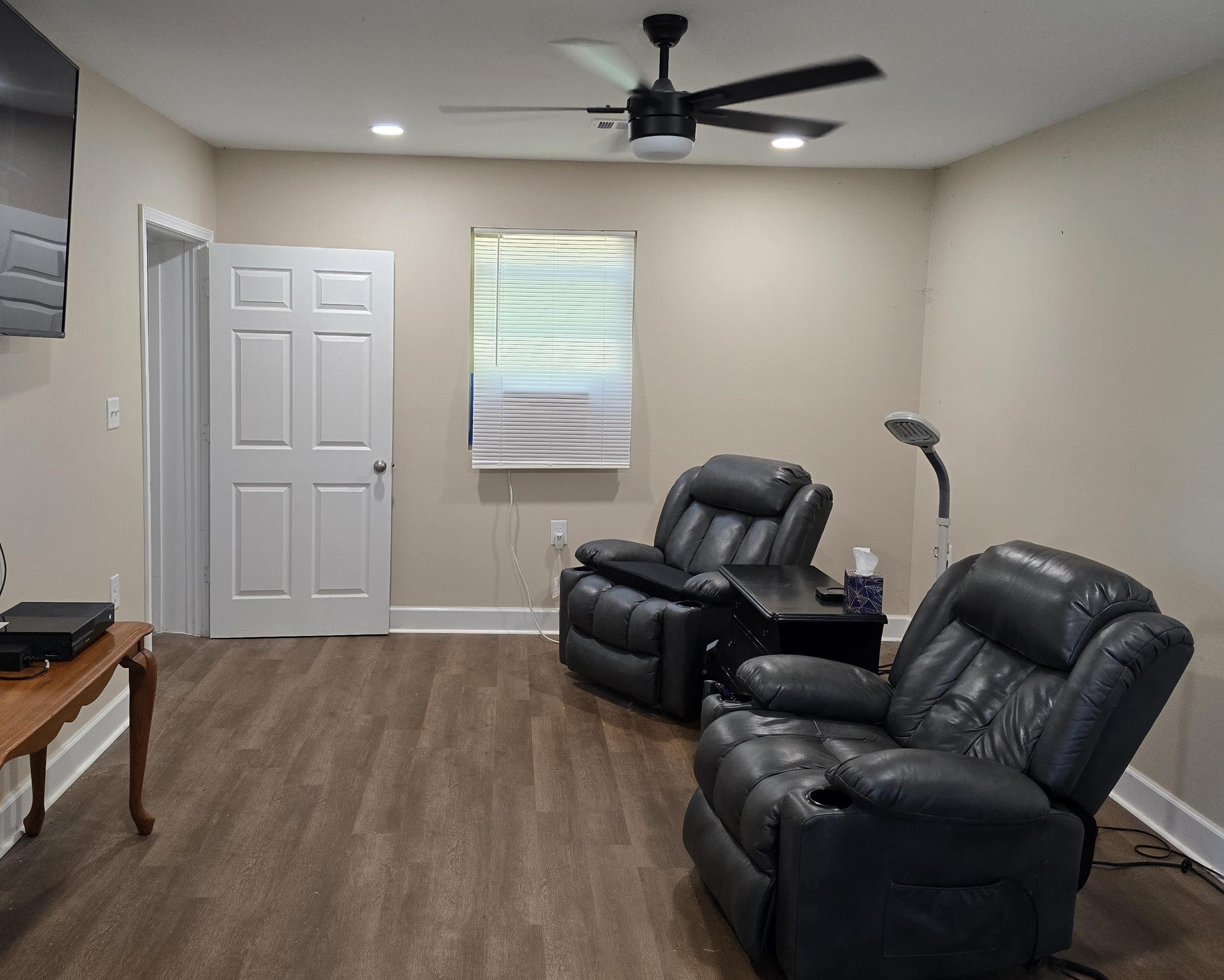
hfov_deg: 60.2
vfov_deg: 49.9
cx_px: 536
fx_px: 1051
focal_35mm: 29
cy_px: 433
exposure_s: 1/120
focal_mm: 6.3
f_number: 1.7
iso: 320
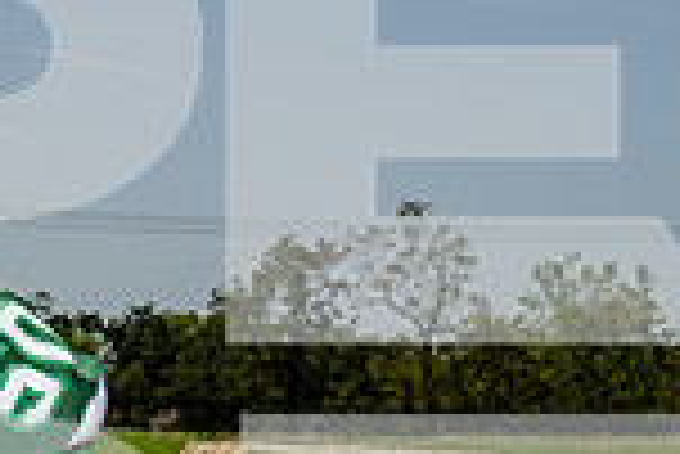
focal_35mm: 183
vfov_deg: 7.4
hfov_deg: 10.7
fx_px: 3460
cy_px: 641
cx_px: -407
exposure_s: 1/250
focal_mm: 39
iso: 100
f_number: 11
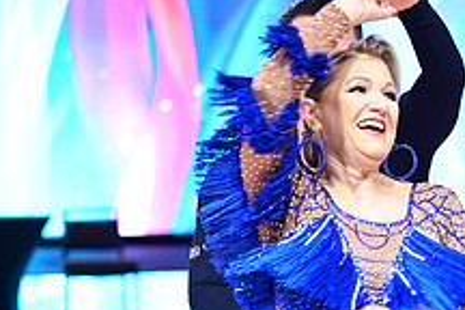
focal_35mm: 223
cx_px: 398
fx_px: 2880
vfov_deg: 6.1
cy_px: 448
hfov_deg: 9.2
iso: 1250
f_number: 2.8
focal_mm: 83
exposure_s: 1/250
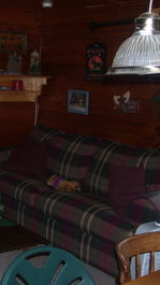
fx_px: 423
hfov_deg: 20.4
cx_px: -19
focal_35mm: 56
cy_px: 147
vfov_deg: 37.2
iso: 80
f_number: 2.7
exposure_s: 1/60
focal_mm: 6
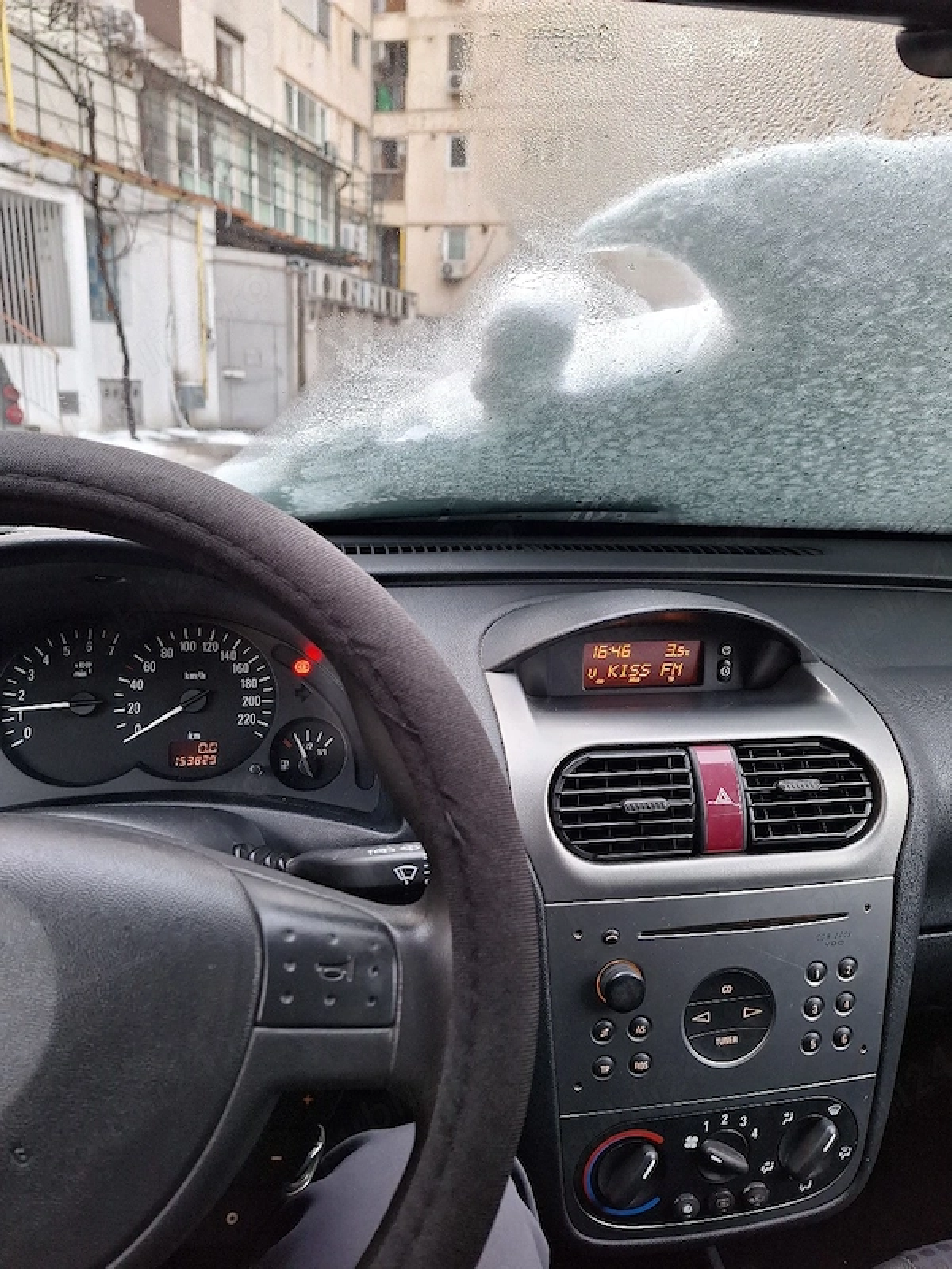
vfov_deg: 73.9
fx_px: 843
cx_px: 476
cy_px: 634
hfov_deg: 58.9
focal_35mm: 23
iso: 80
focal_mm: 5.54
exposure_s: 1/100
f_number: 1.8
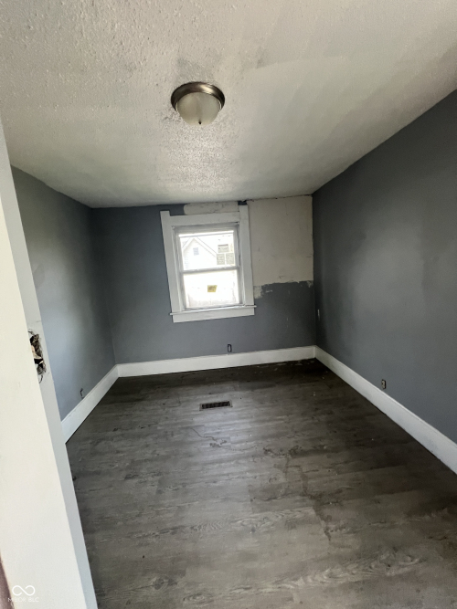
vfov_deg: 106.2
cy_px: 304
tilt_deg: -5.8
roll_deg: +5.6
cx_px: 228
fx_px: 229
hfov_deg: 89.9
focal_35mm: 13
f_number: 1.8
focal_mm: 1.57
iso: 250
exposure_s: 1/94
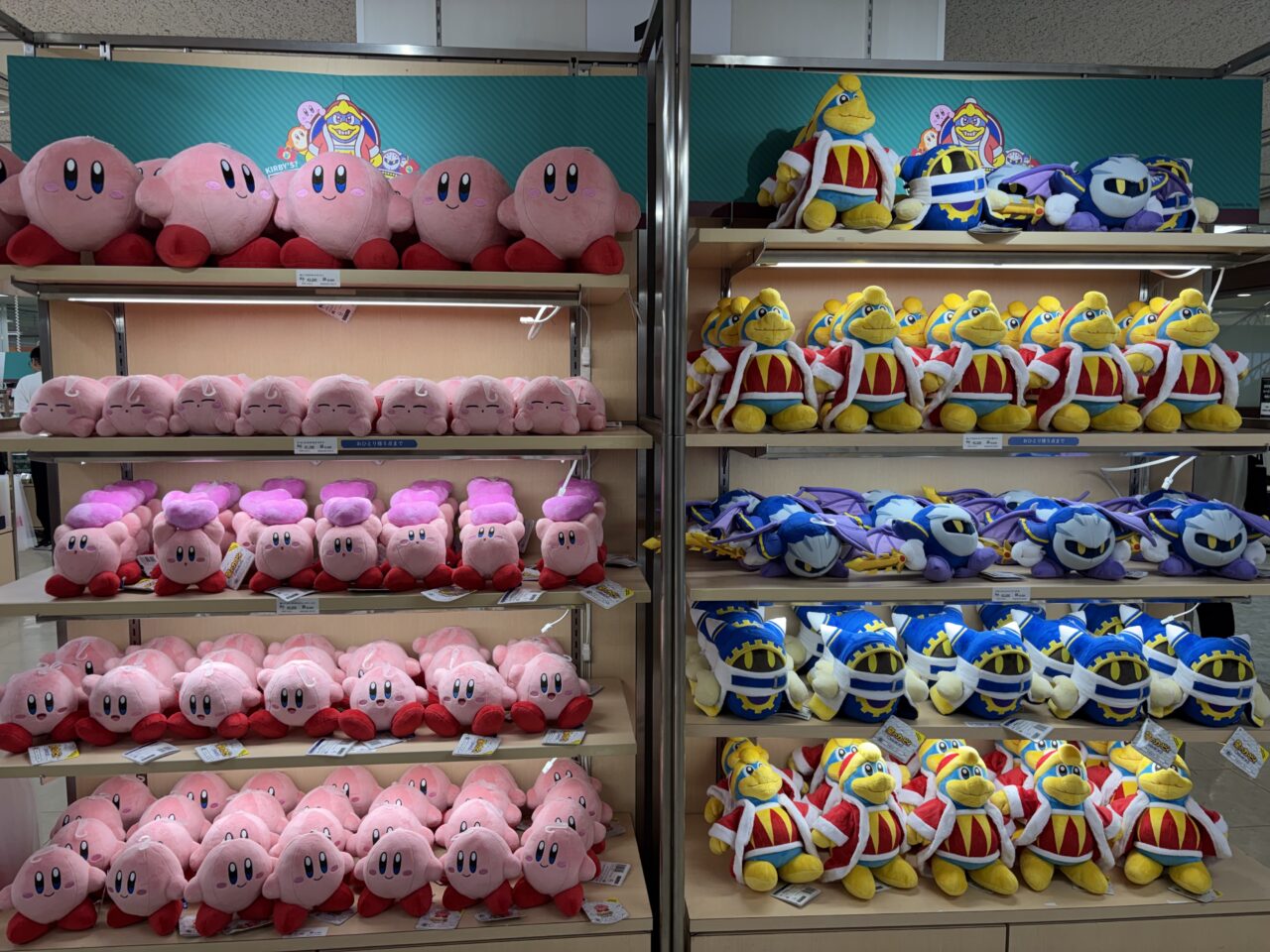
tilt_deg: -5.0
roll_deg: +0.8
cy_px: 476
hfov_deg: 67.3
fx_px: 954
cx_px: 635
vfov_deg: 53.1
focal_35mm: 26
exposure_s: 1/132
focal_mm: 5.96
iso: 32
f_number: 1.6
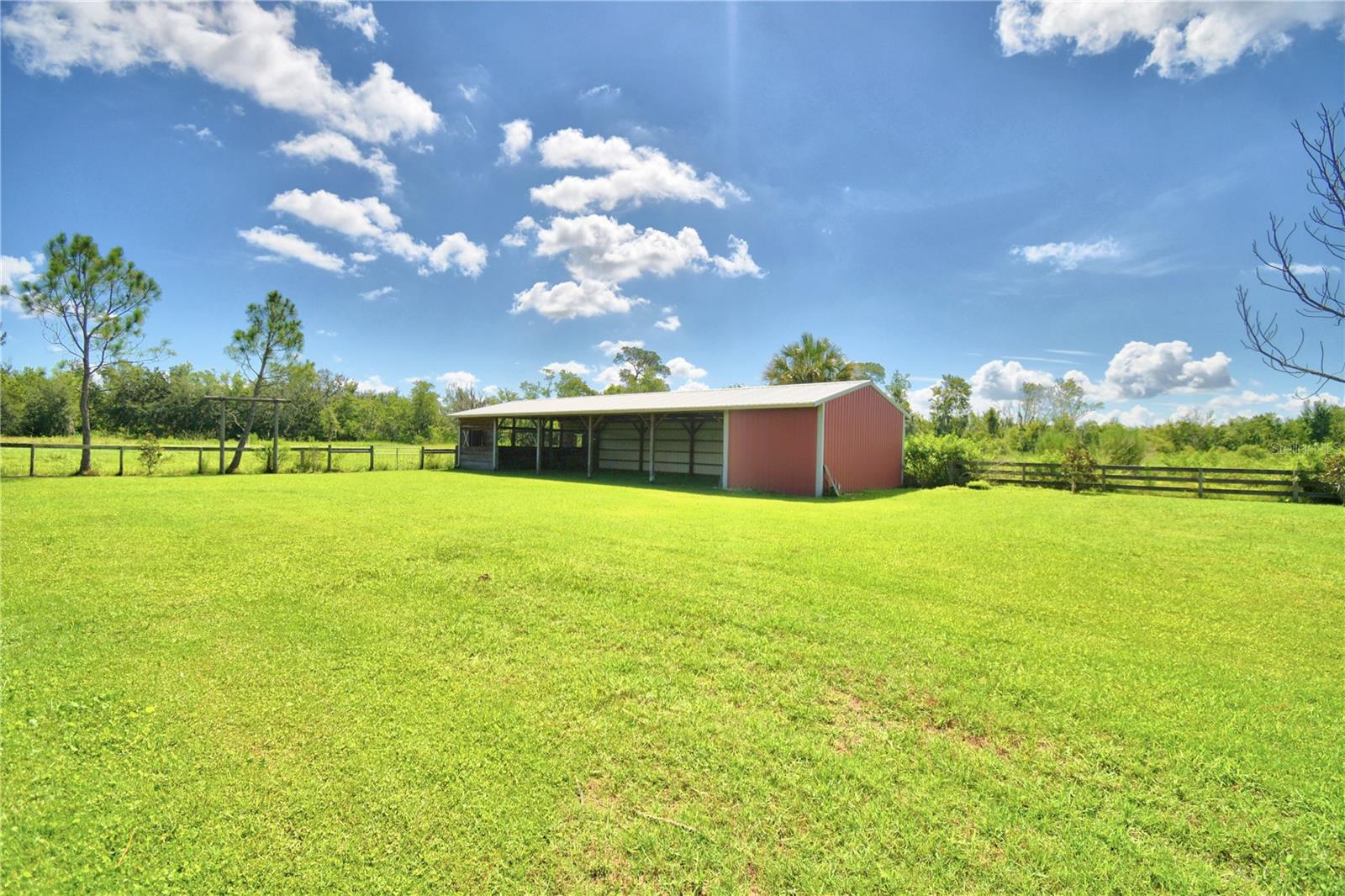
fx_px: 560
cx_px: 672
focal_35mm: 15
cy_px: 448
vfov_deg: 77.3
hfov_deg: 100.4
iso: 100
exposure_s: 1/2500
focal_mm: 10
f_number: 4.5
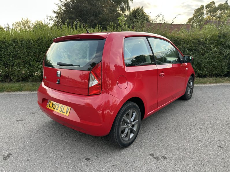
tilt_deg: -14.2
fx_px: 159
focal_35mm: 24
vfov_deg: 56.8
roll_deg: +0.0
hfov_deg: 71.6
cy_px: 86
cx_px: 115
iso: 64
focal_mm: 6.86
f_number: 1.78
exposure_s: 1/142
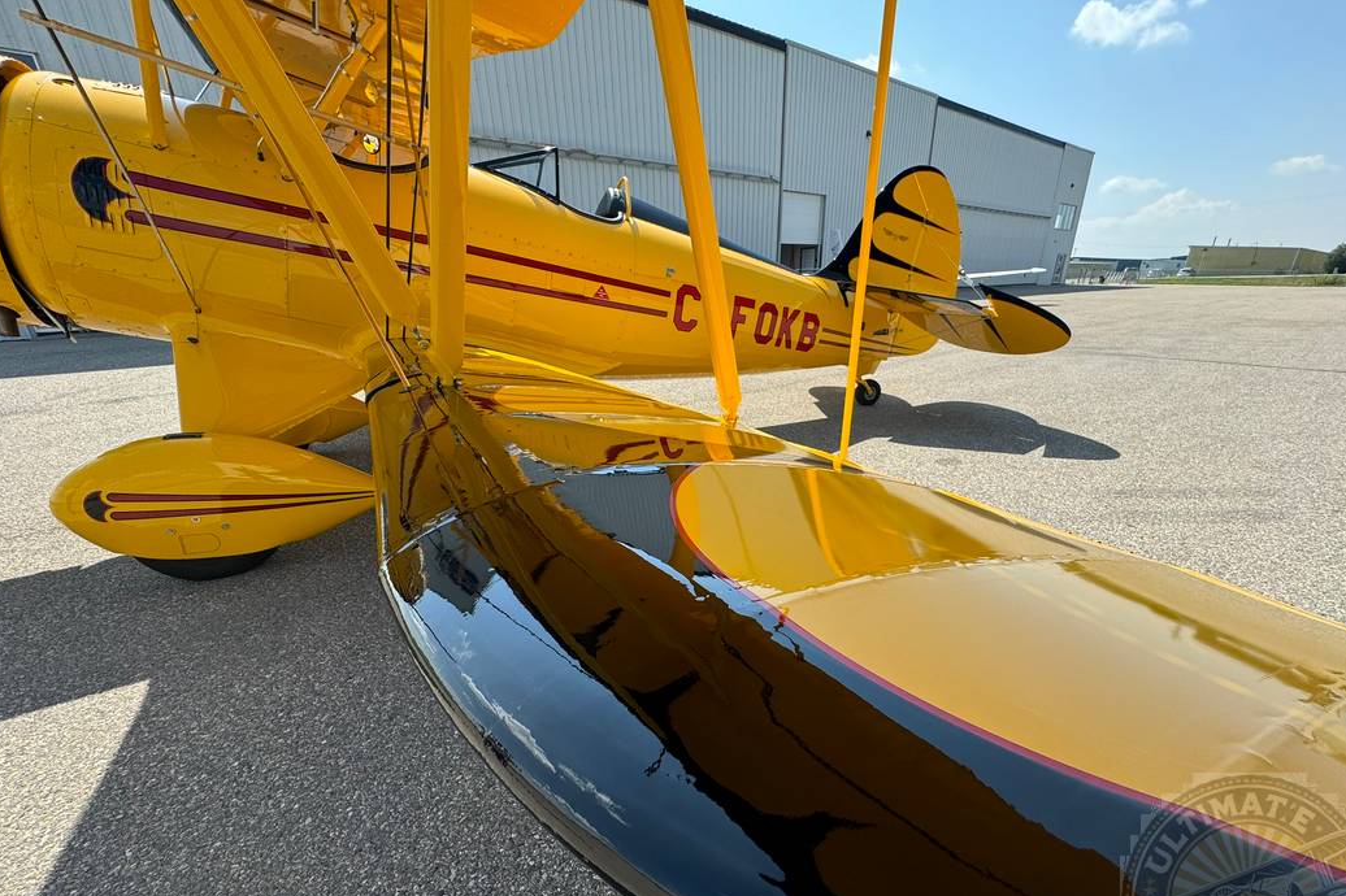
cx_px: 687
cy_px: 518
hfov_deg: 100.4
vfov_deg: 76.8
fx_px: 561
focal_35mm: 15
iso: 50
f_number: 2.2
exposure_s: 1/831
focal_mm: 2.22
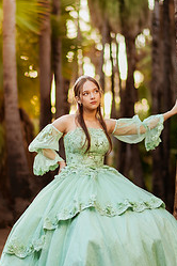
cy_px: 134
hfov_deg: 13.0
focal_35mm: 105
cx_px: 86
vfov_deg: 19.5
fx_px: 774
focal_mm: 58
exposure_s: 1/500
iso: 100
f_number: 1.4
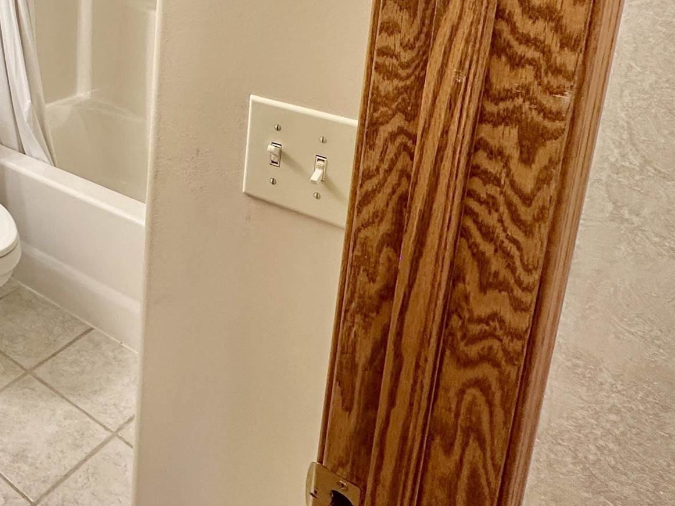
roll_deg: +0.2
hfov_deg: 42.2
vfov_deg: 35.5
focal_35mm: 37
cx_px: -23
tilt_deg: -11.3
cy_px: 18
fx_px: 722
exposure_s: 1/60
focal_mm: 2.22
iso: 160
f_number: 2.2
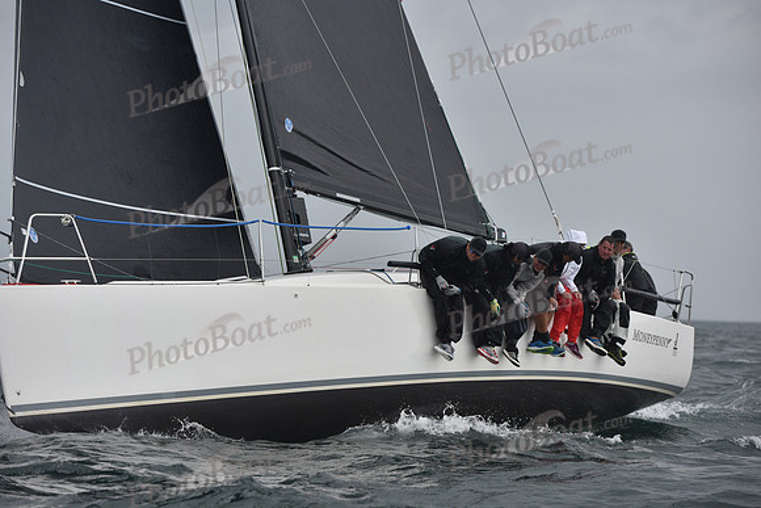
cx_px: 380
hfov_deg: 17.6
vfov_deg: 11.8
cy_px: 254
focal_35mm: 116
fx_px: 2453
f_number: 4
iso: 400
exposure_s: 1/800
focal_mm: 116
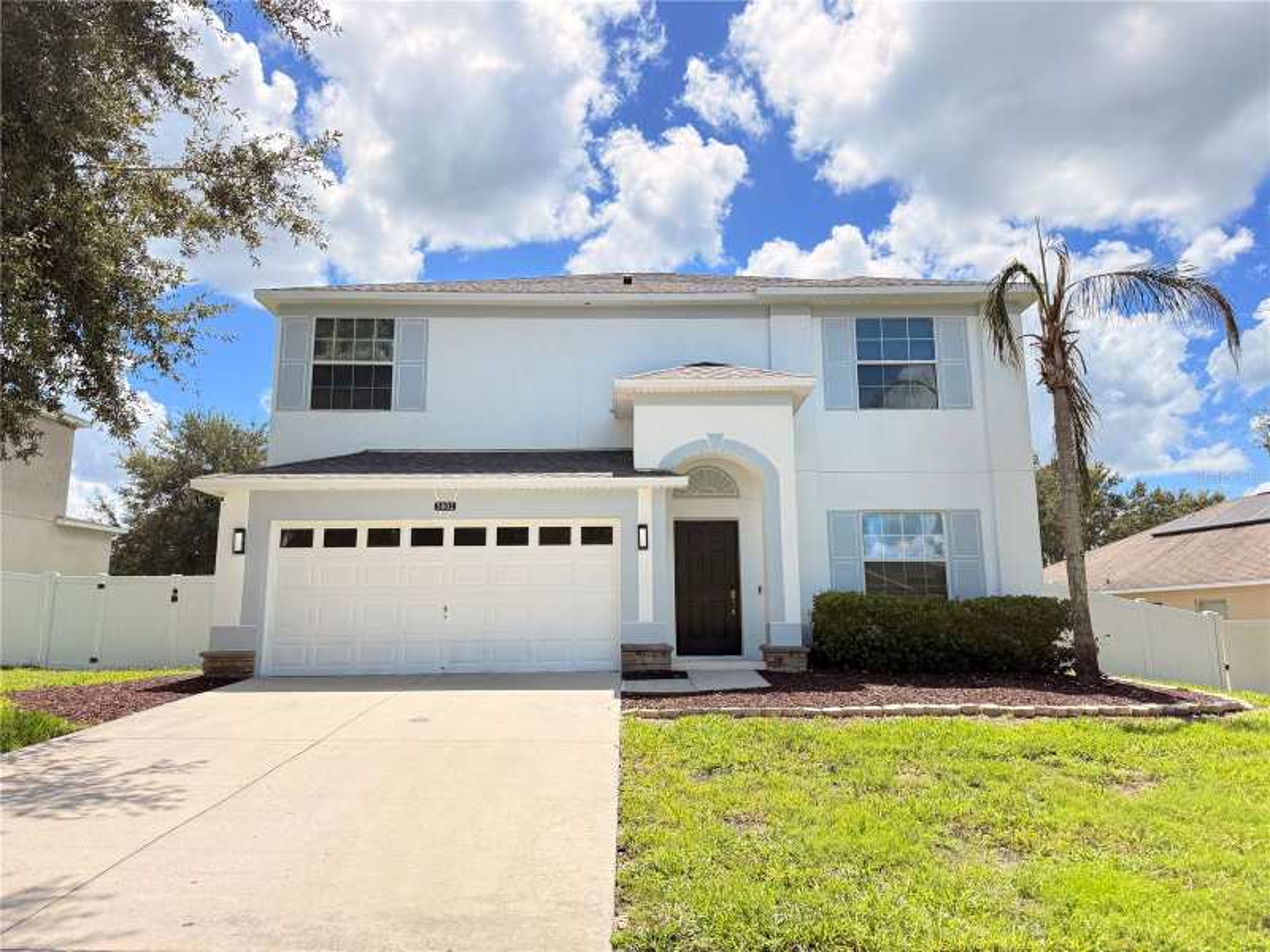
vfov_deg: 56.8
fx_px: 881
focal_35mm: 24
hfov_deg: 71.6
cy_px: 476
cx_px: 635
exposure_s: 1/3584
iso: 125
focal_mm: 6.76
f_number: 1.78
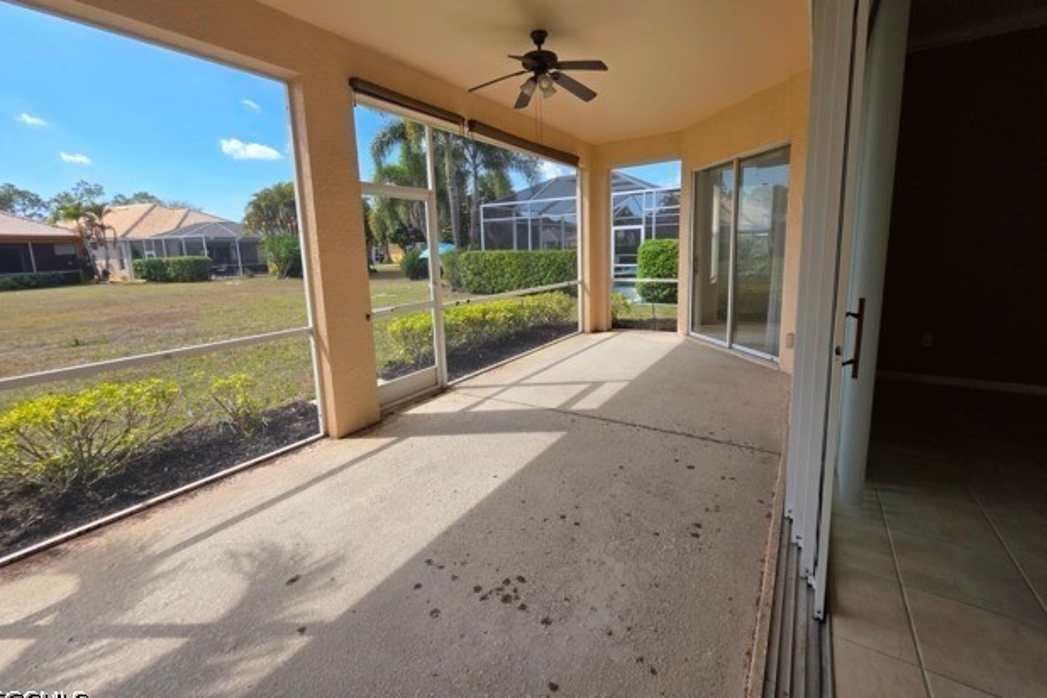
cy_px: 312
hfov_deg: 104.3
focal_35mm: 14
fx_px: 407
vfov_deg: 80.9
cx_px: 527
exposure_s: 1/779
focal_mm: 2.2
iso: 40
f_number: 1.9
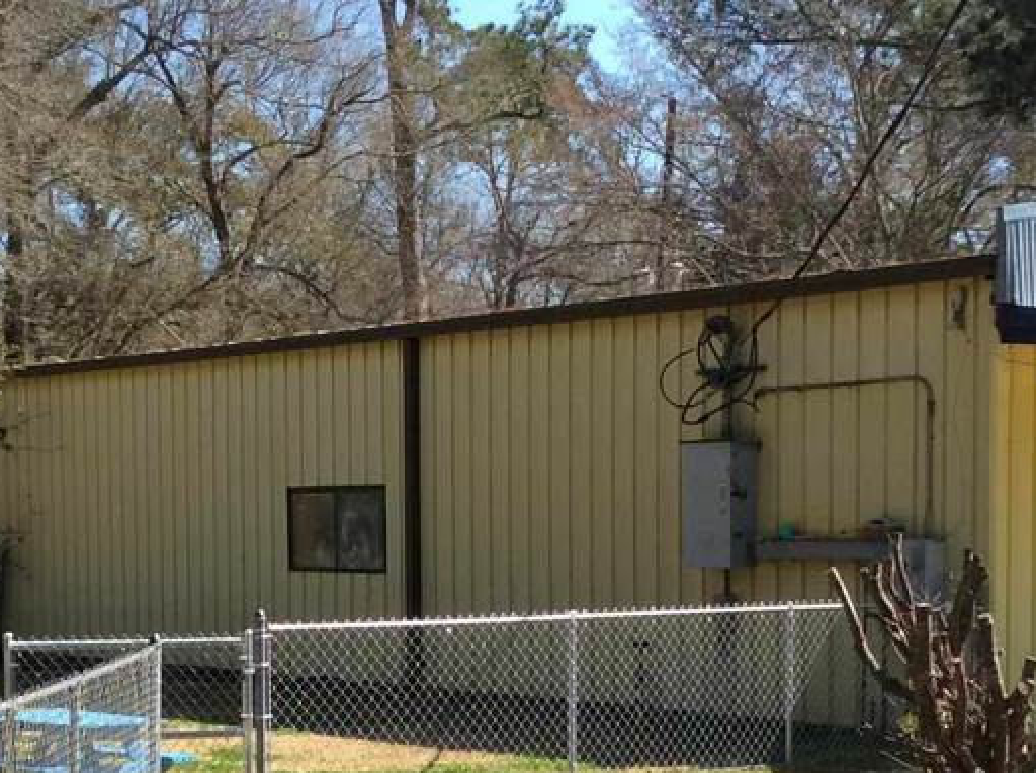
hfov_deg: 24.5
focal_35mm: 80
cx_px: 504
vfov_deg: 18.1
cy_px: 676
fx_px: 2390
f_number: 2.4
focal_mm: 3.3
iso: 32
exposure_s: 1/689
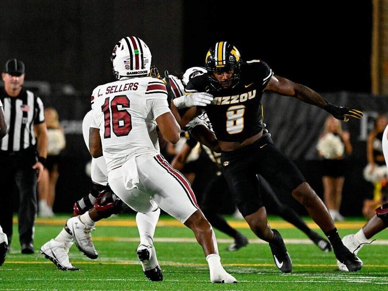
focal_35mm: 434
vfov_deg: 3.4
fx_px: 4866
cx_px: 207
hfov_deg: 4.6
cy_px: 146
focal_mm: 400
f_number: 5.6
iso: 12800
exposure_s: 1/2000
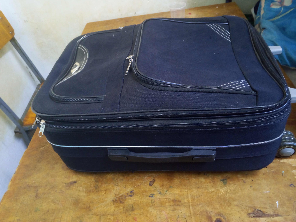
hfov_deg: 73.9
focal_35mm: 23
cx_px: 148
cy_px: 111
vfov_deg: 58.9
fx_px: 197
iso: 4687
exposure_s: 1/16.7
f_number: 1.6
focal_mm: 4.19
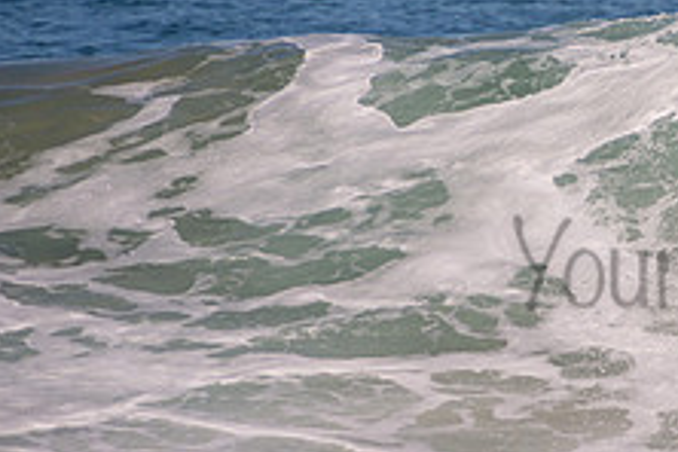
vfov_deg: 0.9
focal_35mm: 1571
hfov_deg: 1.3
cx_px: 828
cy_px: 237
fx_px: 29585
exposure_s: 1/1250
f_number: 5.6
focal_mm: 400
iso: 125
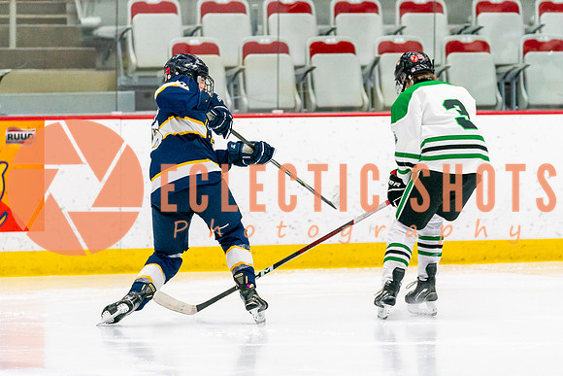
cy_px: 224
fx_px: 4711
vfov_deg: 4.6
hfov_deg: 6.8
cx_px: 281
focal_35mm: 301
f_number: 2.8
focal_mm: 171
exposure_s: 1/1250
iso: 3200
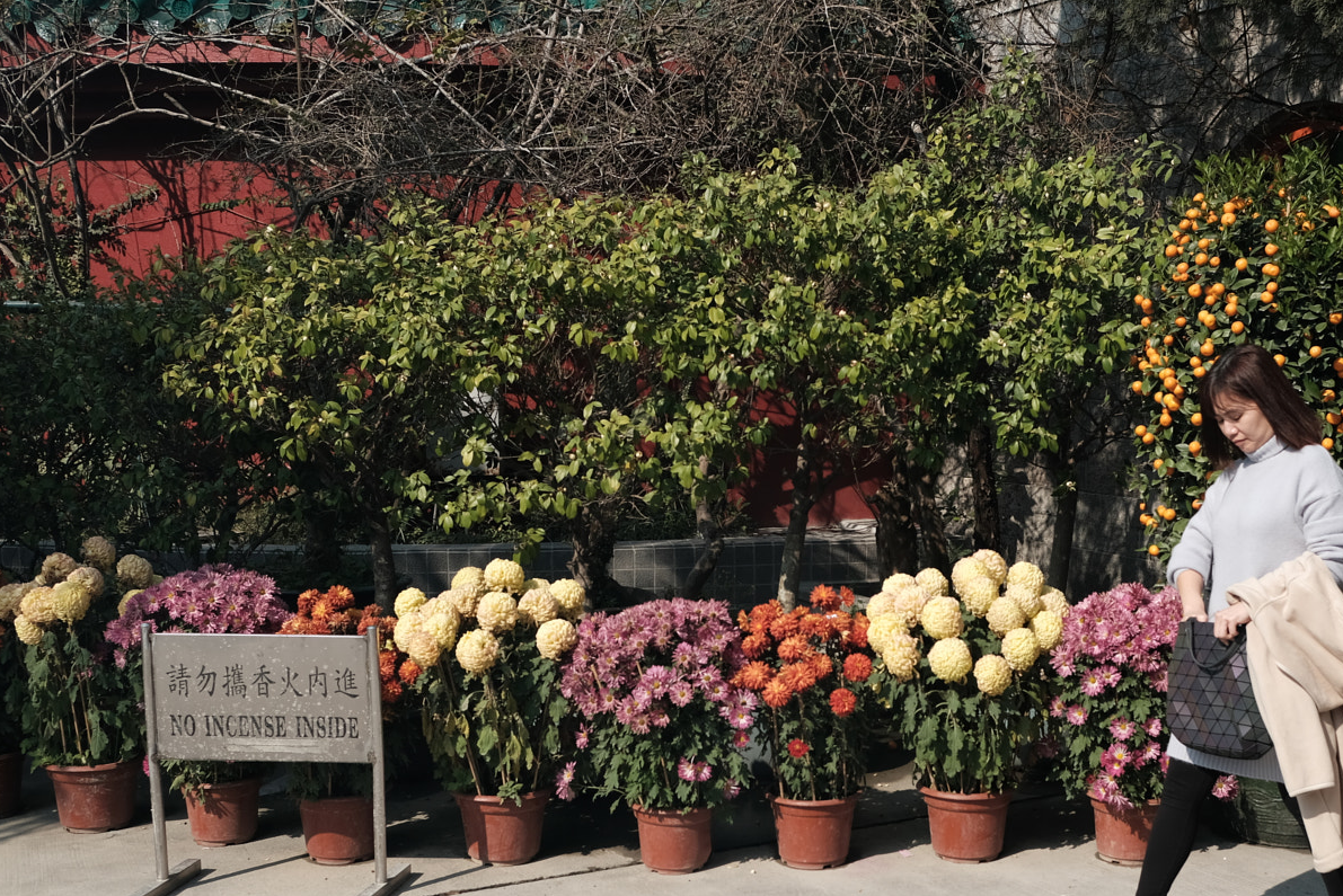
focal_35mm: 47
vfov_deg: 28.6
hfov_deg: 41.5
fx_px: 1754
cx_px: 860
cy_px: 563
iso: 200
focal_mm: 23
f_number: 4
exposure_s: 1/2000
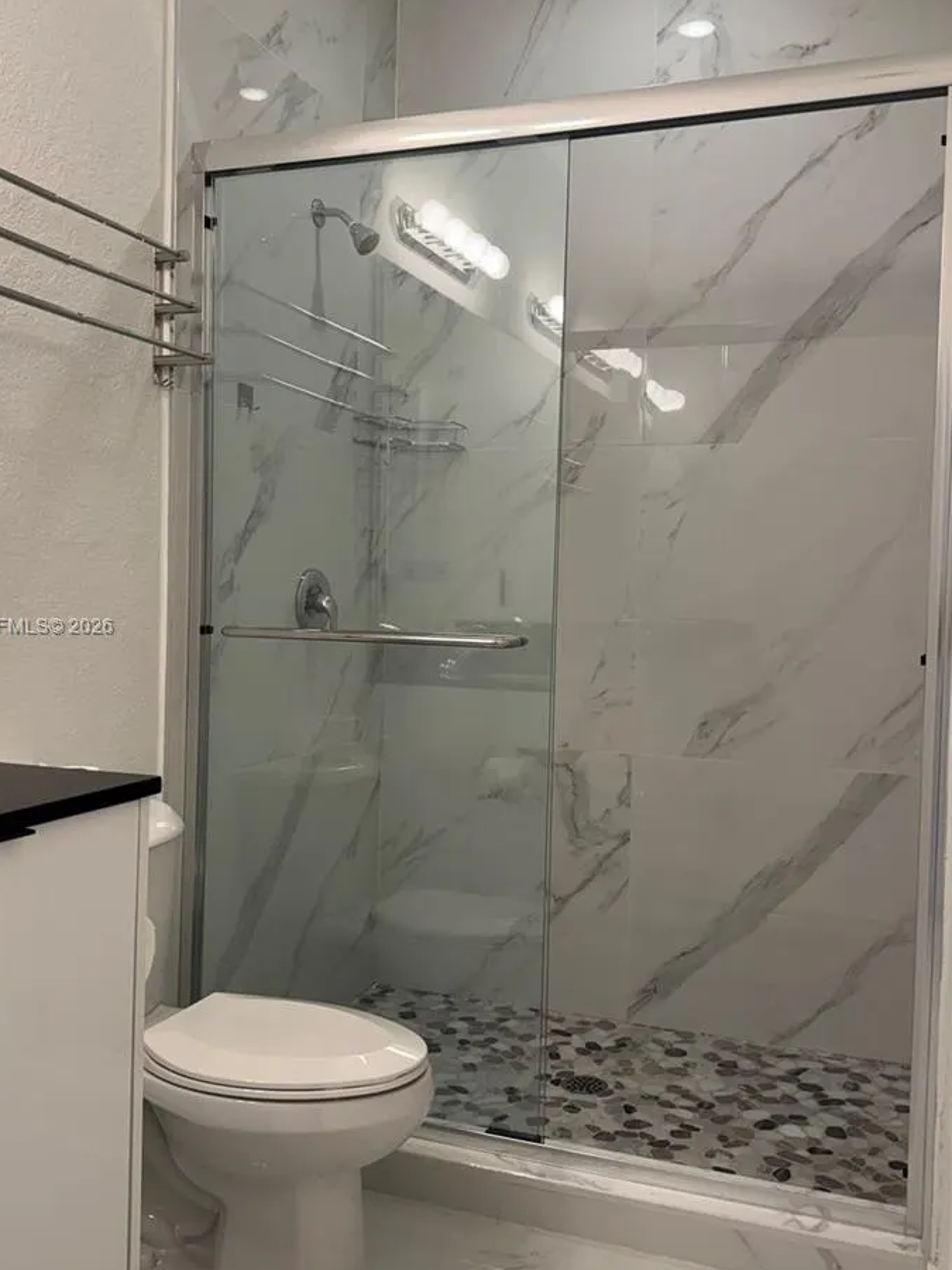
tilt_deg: -1.9
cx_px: 487
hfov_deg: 44.2
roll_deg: -1.6
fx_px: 1173
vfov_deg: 56.8
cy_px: 628
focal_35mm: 32
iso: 80
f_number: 1.78
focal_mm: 6.76
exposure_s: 1/120
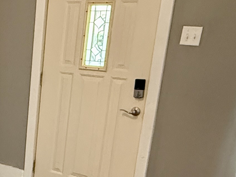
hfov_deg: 25.9
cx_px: -46
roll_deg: -1.5
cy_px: 176
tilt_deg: -19.2
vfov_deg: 21.2
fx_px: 457
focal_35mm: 67
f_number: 2.2
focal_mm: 2.22
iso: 640
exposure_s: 1/60
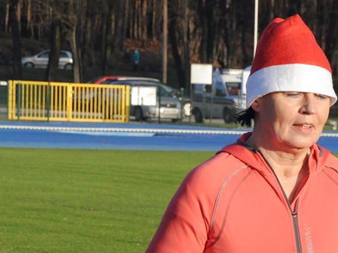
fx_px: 2848
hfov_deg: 6.8
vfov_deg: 5.1
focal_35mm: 292
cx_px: 311
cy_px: 177
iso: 2000
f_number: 13
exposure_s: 1/2500
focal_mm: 105
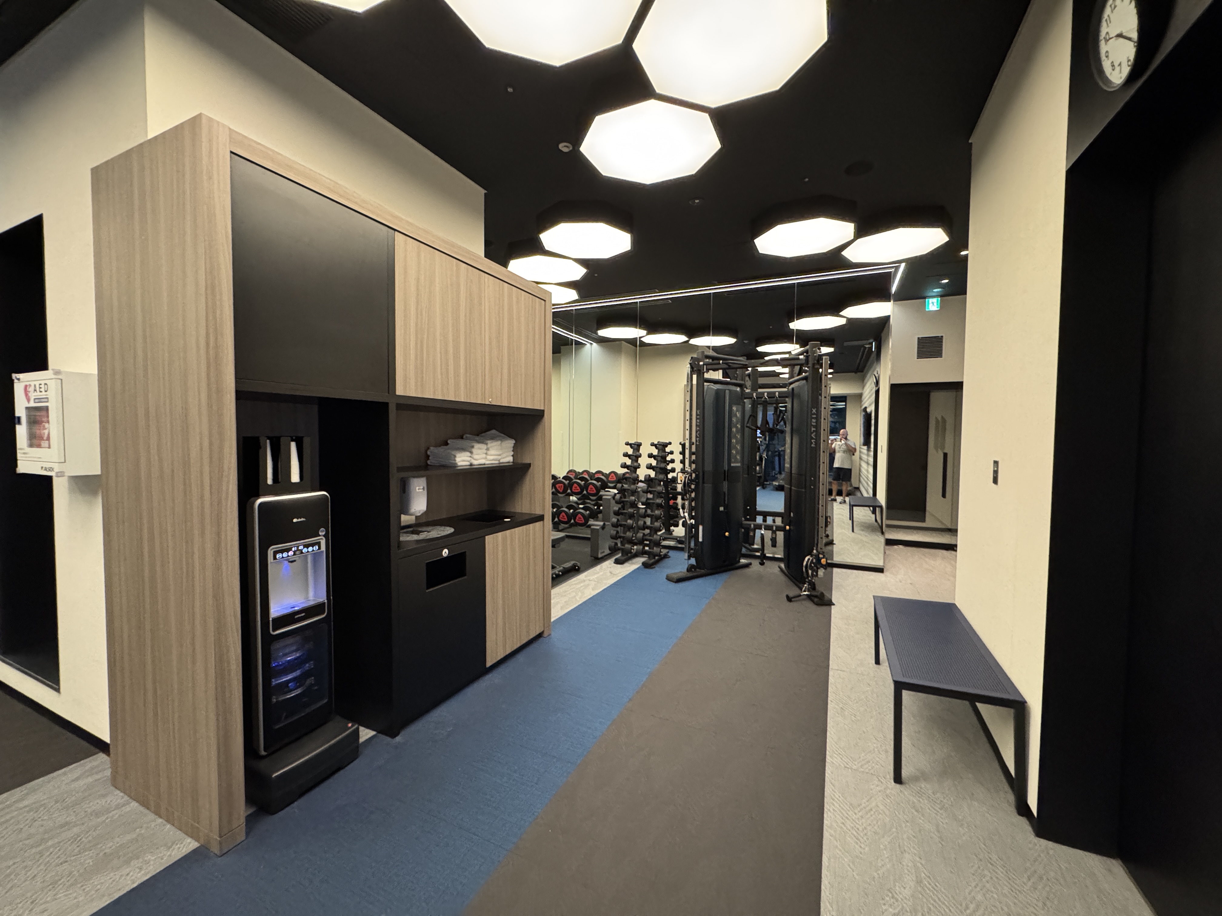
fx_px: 494
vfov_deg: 85.7
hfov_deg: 102.1
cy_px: 458
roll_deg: -0.3
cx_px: 611
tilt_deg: -2.5
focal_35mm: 14
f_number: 2.2
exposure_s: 1/51
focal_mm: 2.22
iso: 1000
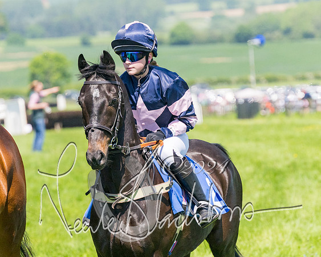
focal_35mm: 291
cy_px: 109
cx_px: 122
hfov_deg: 6.6
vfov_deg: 5.3
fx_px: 2768
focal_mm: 140
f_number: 4
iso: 400
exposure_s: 1/6400
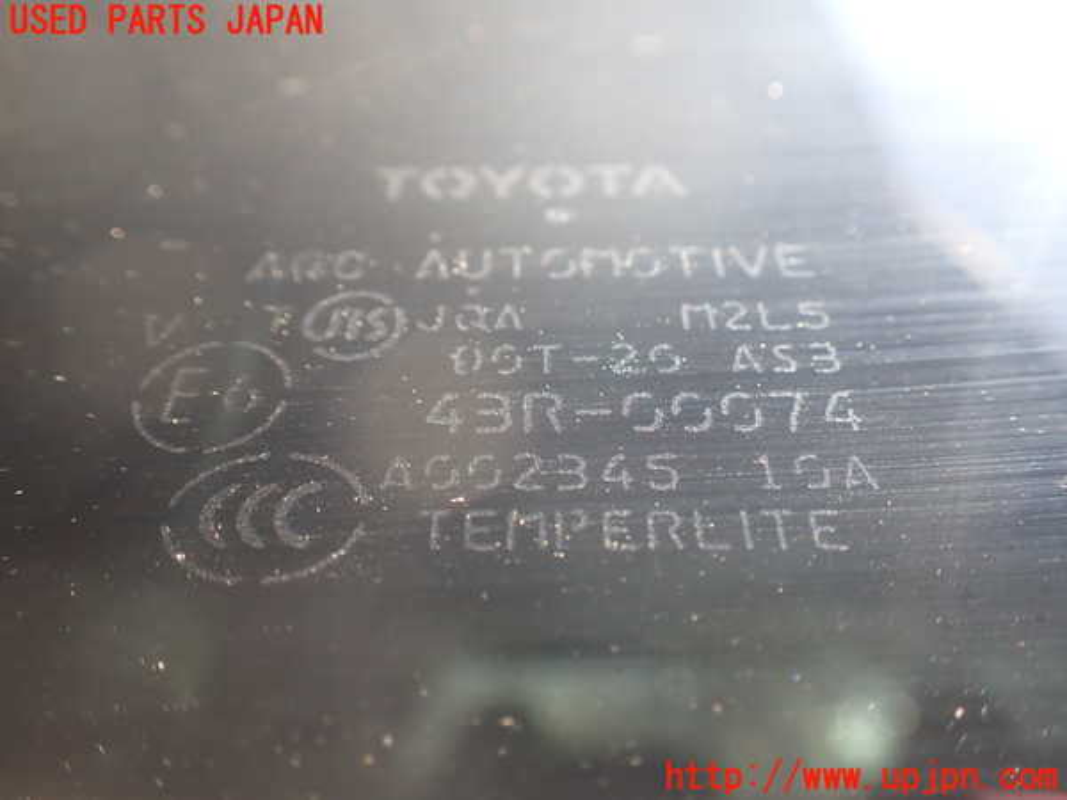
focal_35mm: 30
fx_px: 925
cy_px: 400
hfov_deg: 60.0
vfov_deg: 46.8
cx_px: 534
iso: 100
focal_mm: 5.4
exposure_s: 1/200
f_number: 2.3
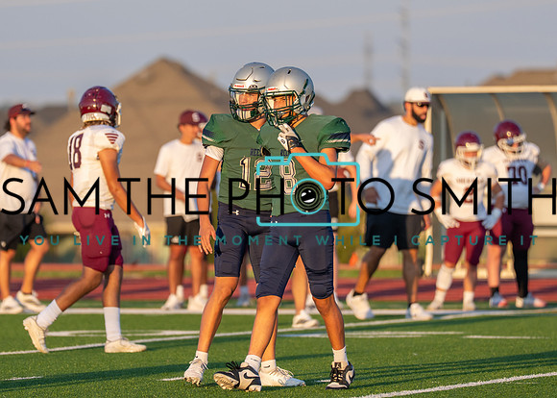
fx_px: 6306
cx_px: 229
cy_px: 186
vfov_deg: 3.6
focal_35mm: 399
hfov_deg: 5.1
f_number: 2.8
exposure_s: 1/1600
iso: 320
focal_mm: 200
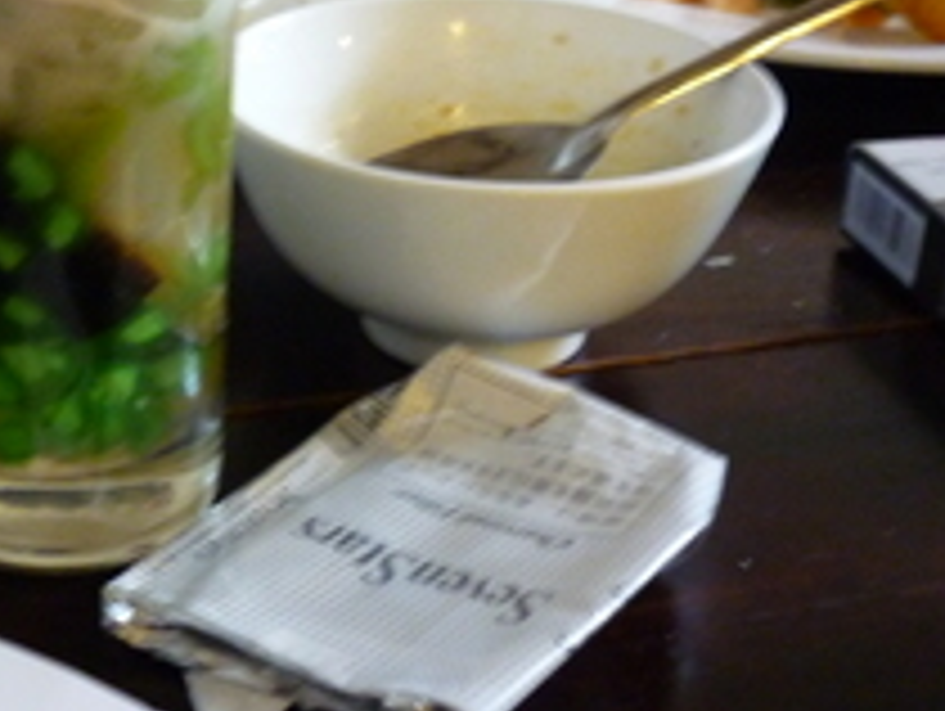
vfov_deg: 21.7
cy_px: 47
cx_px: 72
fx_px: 1804
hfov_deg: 28.1
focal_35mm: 66
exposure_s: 1/8
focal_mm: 5.5
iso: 400
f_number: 2.8
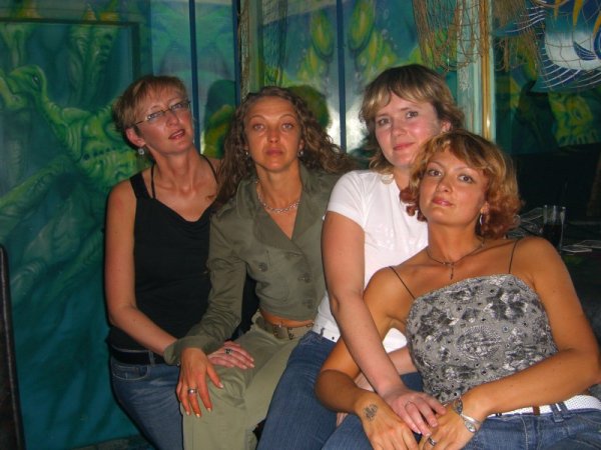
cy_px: 225
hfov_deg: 49.0
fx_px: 660
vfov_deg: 37.7
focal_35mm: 38
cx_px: 300
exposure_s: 1/60
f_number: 2.8
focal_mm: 7.9
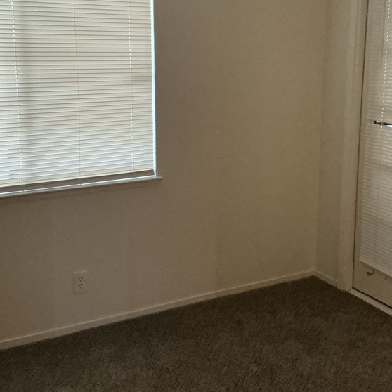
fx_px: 602
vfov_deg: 35.8
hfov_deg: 36.0
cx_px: 226
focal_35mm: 47
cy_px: 144
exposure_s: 1/60
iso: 200
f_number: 1.8
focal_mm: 3
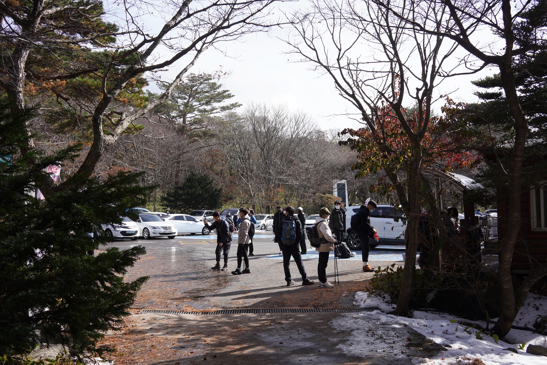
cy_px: 182
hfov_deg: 54.4
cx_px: 274
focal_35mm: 35
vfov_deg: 37.9
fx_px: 532
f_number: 10
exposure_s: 1/100
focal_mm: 35
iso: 100
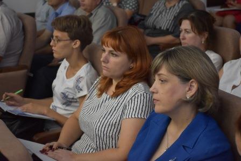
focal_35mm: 75
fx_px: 502
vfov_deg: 18.2
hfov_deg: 27.0
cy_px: 80
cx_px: 120
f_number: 4.8
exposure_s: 1/125
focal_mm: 50
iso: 1400
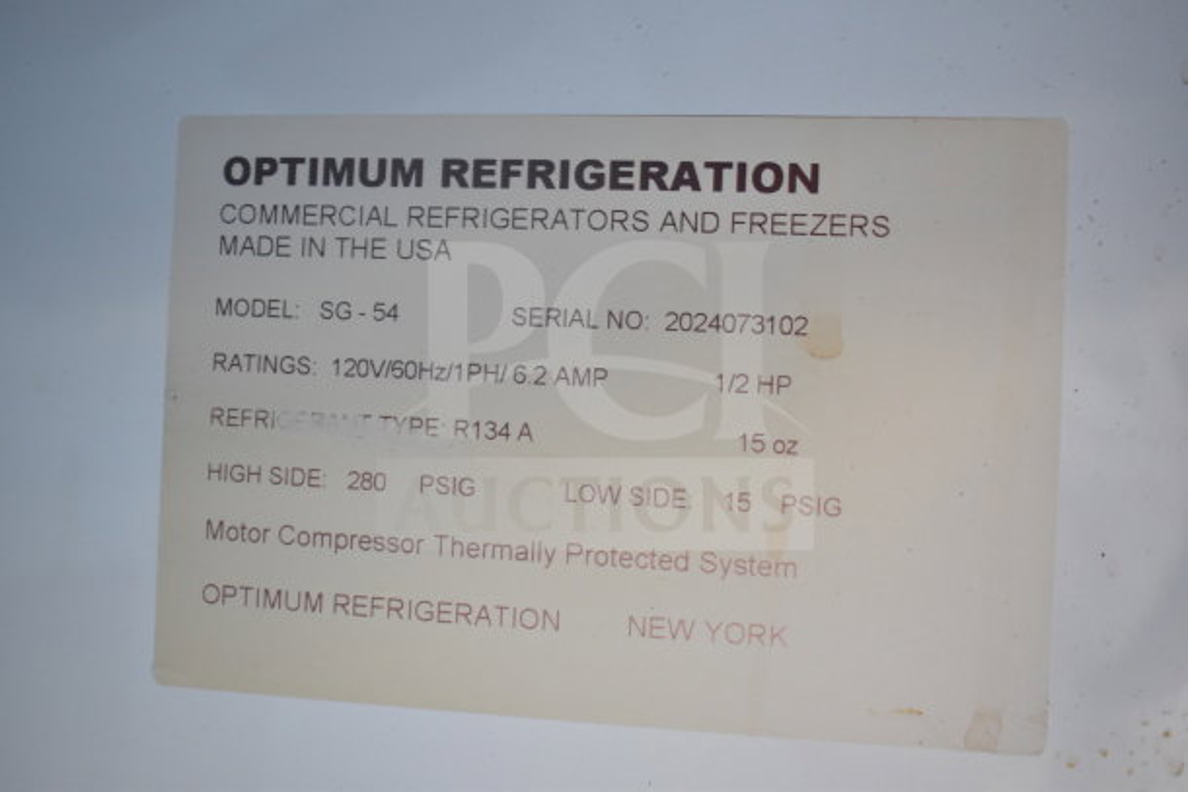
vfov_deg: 34.2
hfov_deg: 49.5
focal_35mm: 39
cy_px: 396
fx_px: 1287
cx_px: 594
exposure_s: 1/40
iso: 1250
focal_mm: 26
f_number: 4
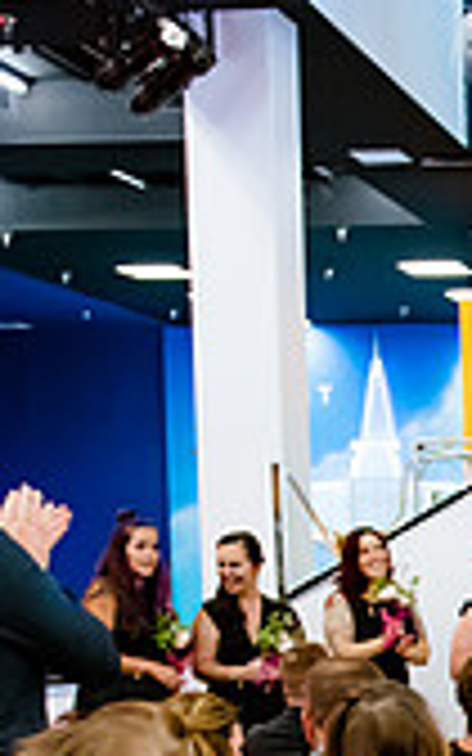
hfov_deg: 12.4
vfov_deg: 20.6
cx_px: 874
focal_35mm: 96
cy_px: 832
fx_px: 1976
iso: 4000
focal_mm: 26
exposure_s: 1/125
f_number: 2.8
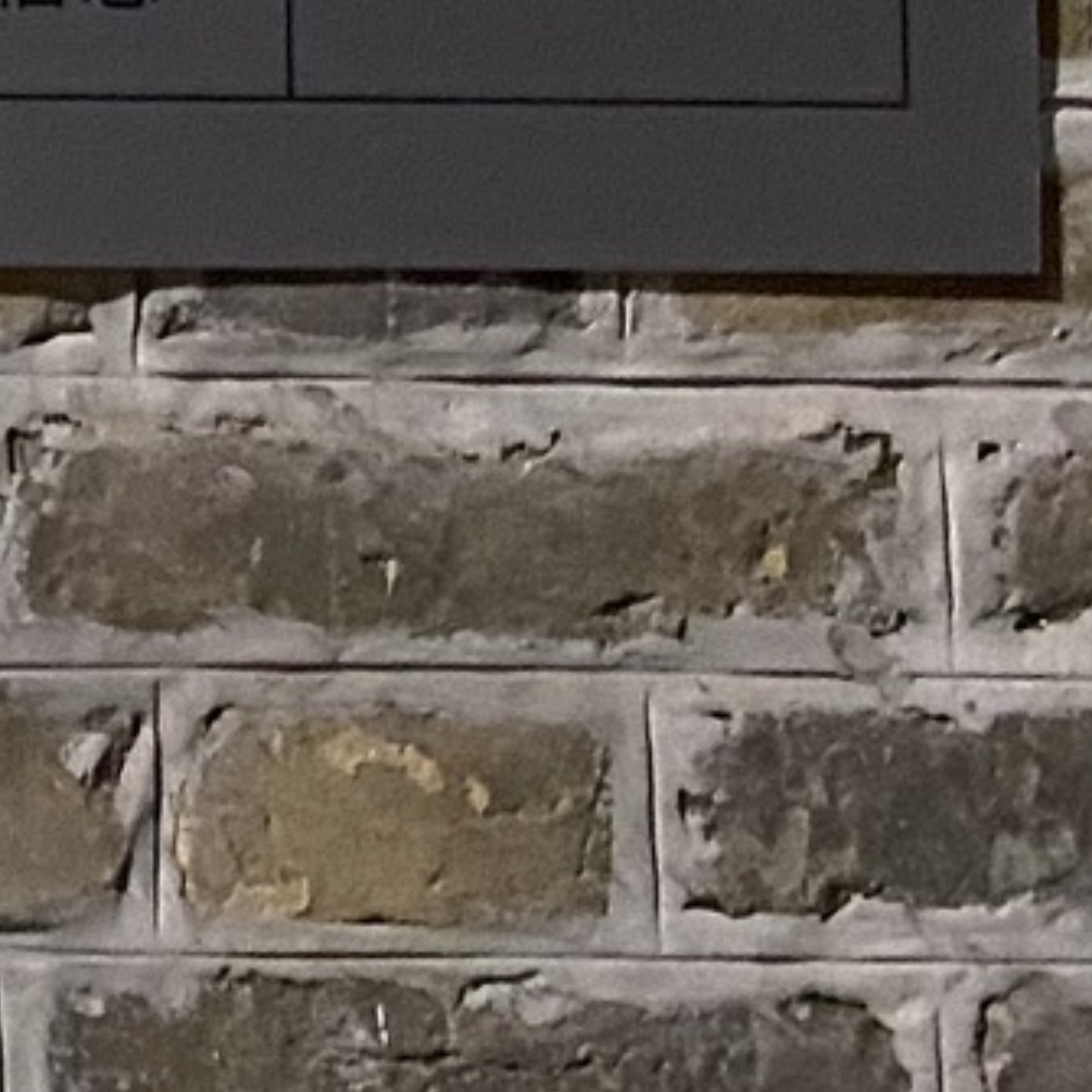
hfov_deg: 10.4
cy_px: -495
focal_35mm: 137
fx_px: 4890
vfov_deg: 12.2
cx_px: -1812
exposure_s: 1/25
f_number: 1.8
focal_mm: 4.25
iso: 500
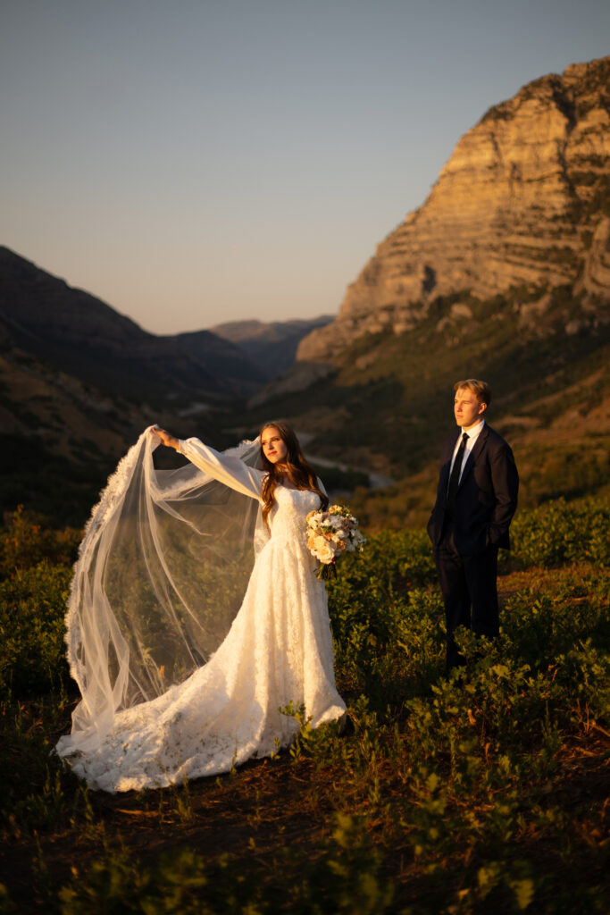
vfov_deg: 39.6
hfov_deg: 27.0
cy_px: 458
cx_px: 305
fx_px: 1270
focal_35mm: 50
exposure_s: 1/8000
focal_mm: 50
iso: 200
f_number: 1.8
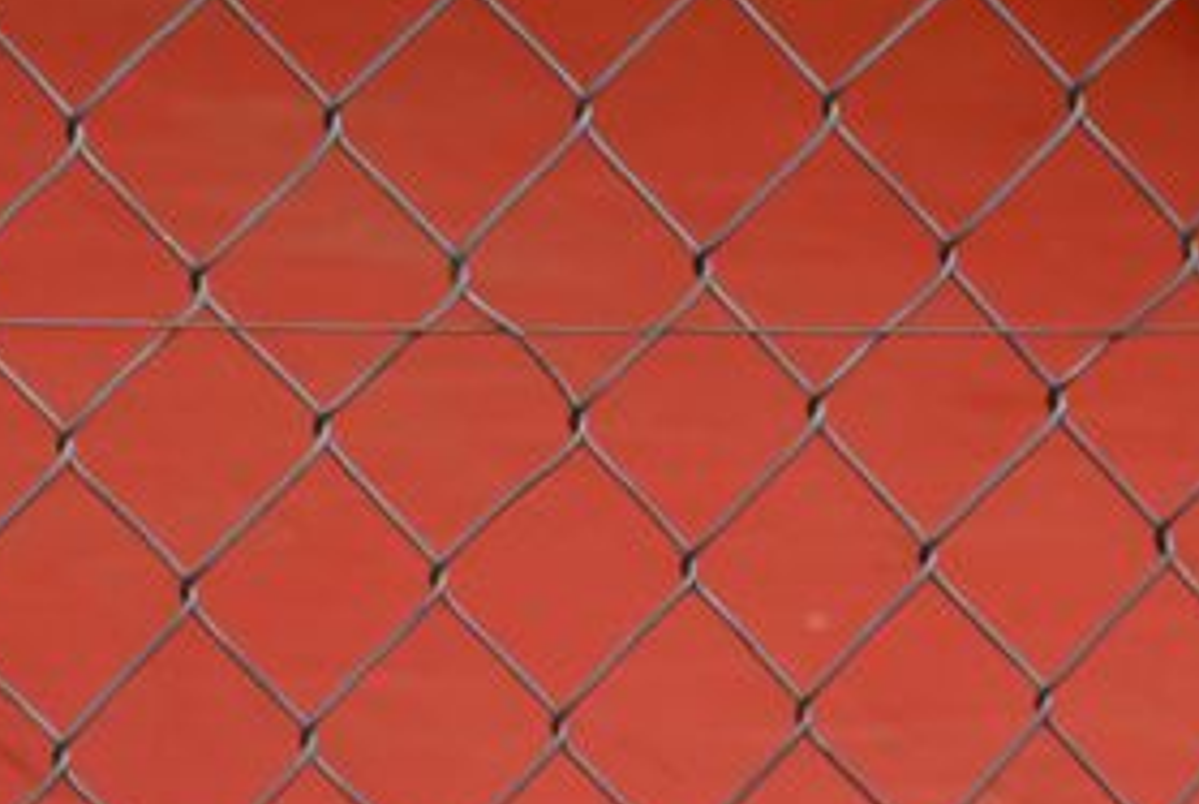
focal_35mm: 316
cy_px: 589
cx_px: 2346
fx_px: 10541
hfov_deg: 6.3
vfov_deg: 4.4
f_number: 4
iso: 1000
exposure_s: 1/160
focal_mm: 46
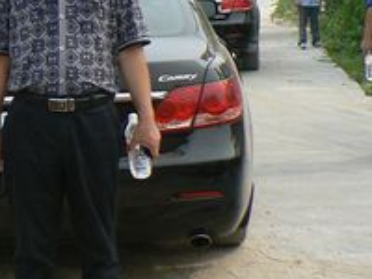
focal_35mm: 90
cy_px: 79
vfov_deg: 16.4
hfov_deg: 20.8
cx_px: -26
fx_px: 967
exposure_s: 1/320
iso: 80
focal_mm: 6
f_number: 5.6
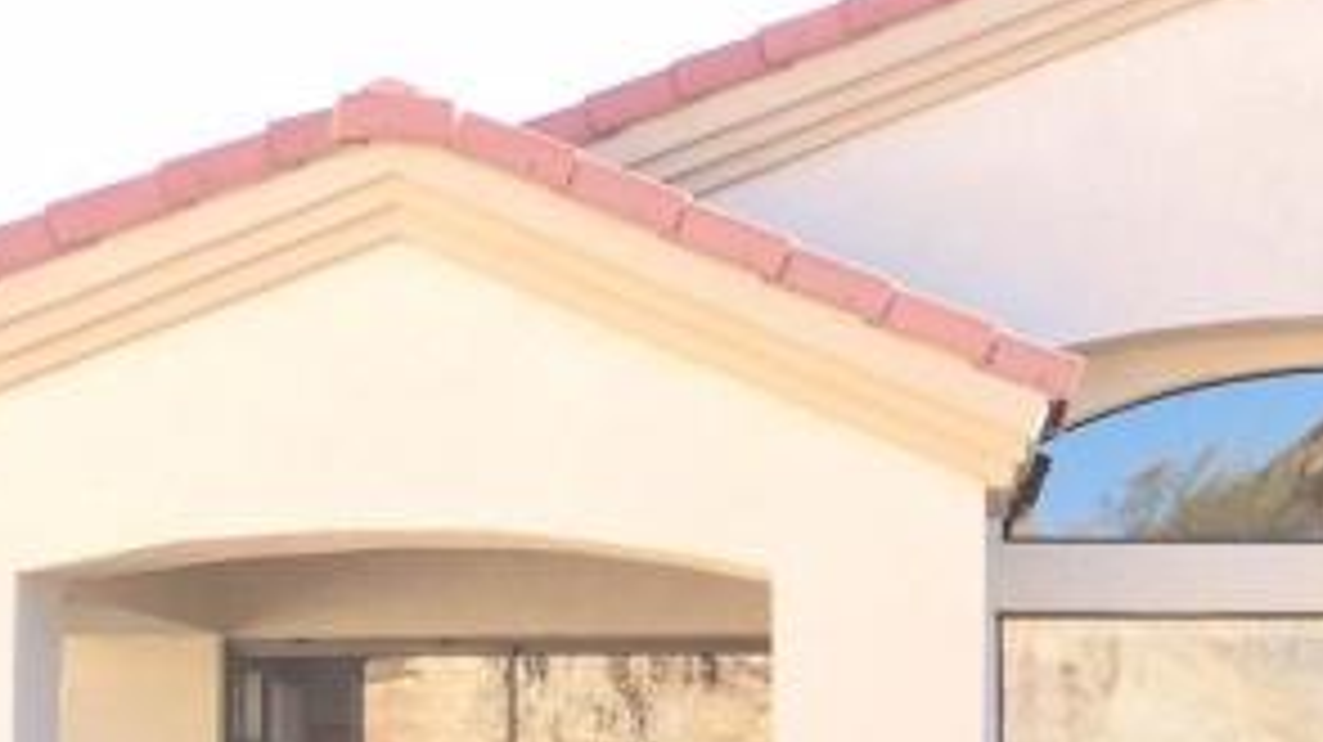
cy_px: 616
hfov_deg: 18.8
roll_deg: +0.2
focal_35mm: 110
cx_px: 1413
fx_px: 3857
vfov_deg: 11.0
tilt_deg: +3.1
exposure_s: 1/311
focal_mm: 4.15
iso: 32
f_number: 2.2
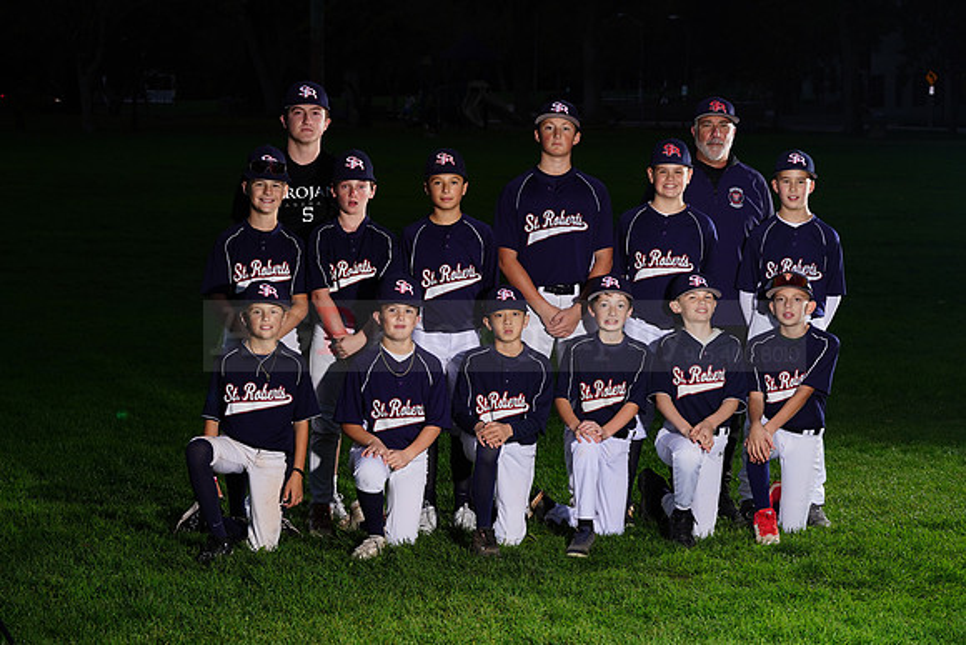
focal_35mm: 100
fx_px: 2684
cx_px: 483
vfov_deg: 13.7
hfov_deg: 20.4
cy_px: 322
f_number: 10
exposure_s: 1/160
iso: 320
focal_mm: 100
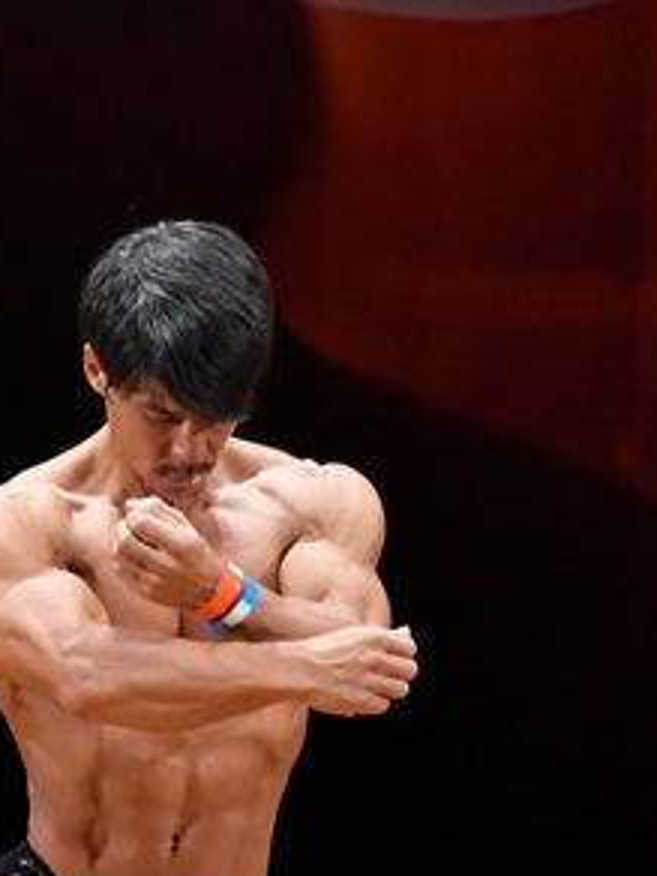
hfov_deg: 1.9
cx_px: 38
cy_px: 726
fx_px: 19385
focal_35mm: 766
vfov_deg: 2.6
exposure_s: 1/400
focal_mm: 200
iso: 4000
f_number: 5.6
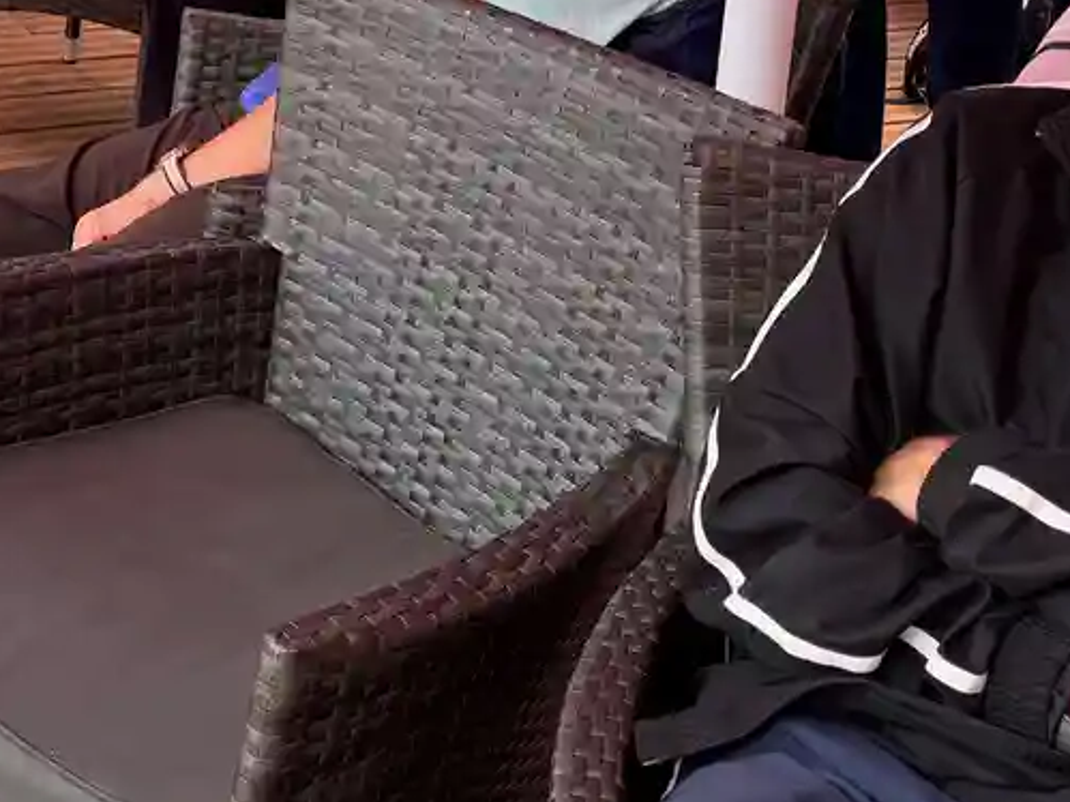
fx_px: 2380
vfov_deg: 17.5
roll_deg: -6.0
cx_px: 101
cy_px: -332
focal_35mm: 77
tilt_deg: -8.7
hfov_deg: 24.6
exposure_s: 1/155
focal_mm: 6.76
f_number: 1.78
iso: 64
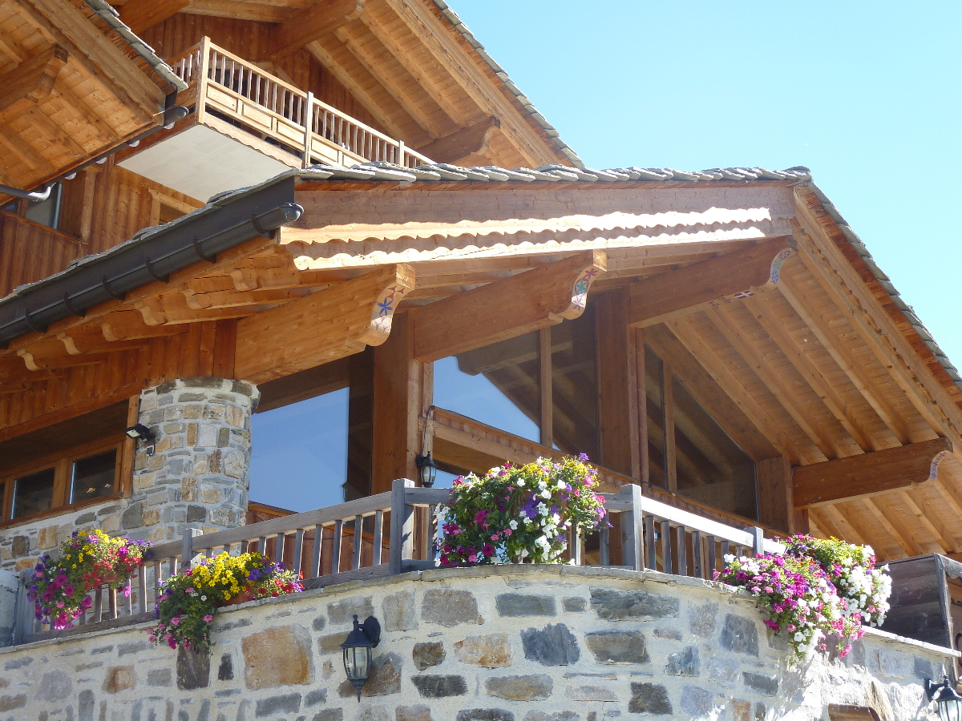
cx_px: 481
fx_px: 1445
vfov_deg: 28.0
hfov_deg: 36.8
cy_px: 360
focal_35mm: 52
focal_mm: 8.5
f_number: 3.8
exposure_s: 1/160
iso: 80
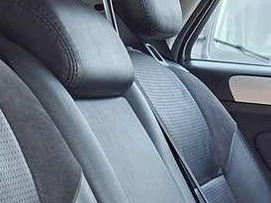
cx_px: 499
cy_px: 334
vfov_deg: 11.5
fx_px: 946
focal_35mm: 121
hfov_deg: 14.3
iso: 160
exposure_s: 1/100
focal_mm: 5.54
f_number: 1.8
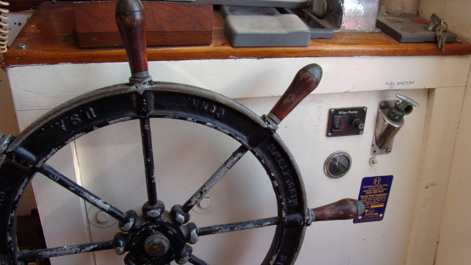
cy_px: 123
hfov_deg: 69.9
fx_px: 337
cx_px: 232
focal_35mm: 27
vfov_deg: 42.9
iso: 80
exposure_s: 1/100
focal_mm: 4.3
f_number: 3.3
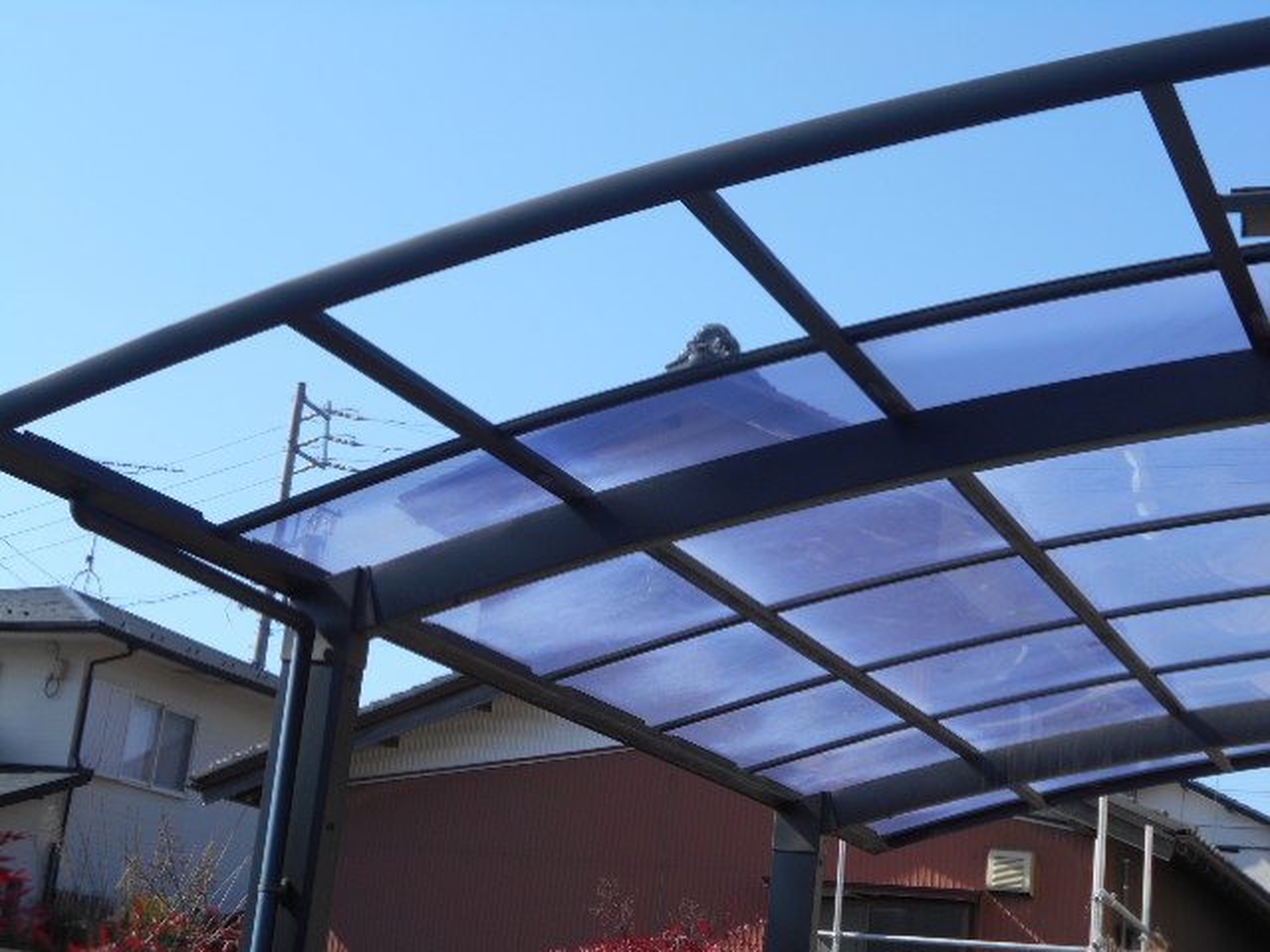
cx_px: 635
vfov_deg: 25.2
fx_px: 2128
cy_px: 476
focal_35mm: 58
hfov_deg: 33.2
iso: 80
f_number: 4.9
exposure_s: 1/400
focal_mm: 10
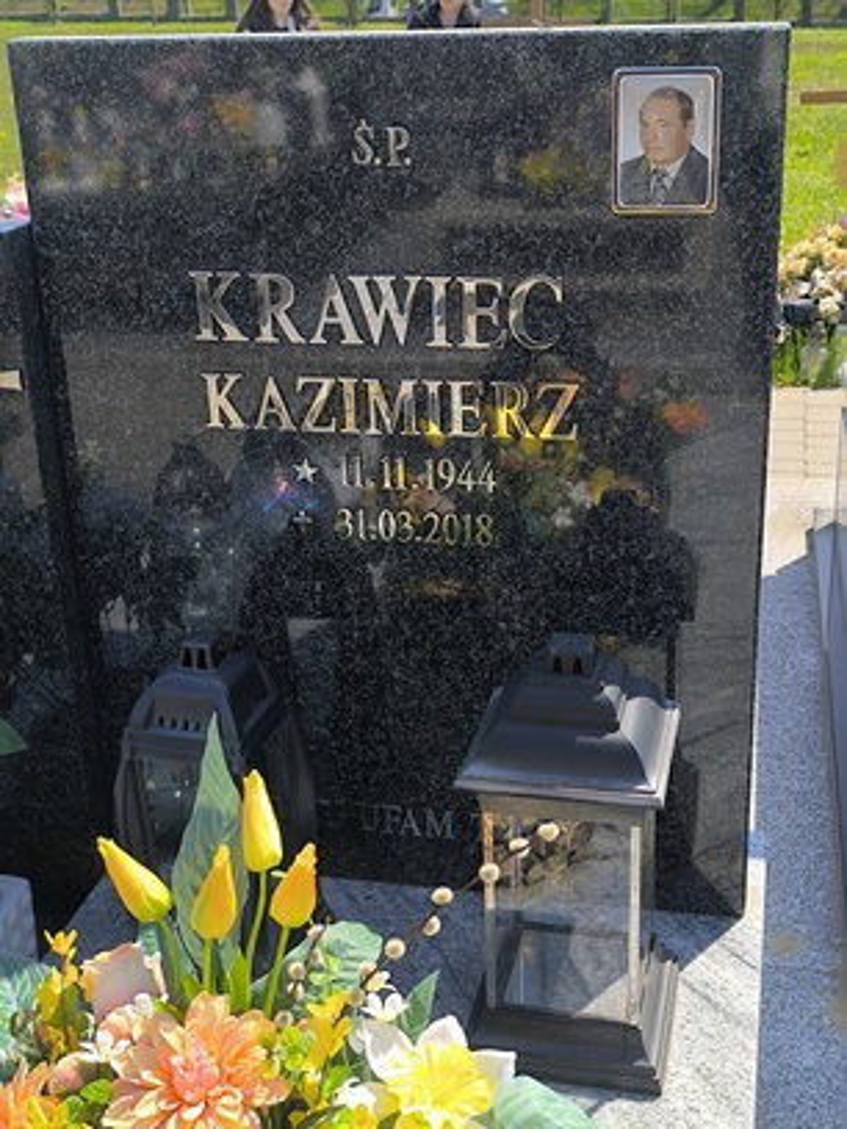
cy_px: 564
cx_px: 424
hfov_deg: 31.5
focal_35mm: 46
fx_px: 1501
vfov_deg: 41.2
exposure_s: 1/668
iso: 50
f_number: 1.65
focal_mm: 6.14
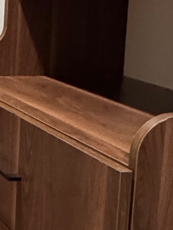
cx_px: -197
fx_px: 620
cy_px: 42
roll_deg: -1.2
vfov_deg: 20.8
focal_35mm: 93
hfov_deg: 13.2
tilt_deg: -7.4
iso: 1000
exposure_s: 1/60
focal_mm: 2.22
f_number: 2.2
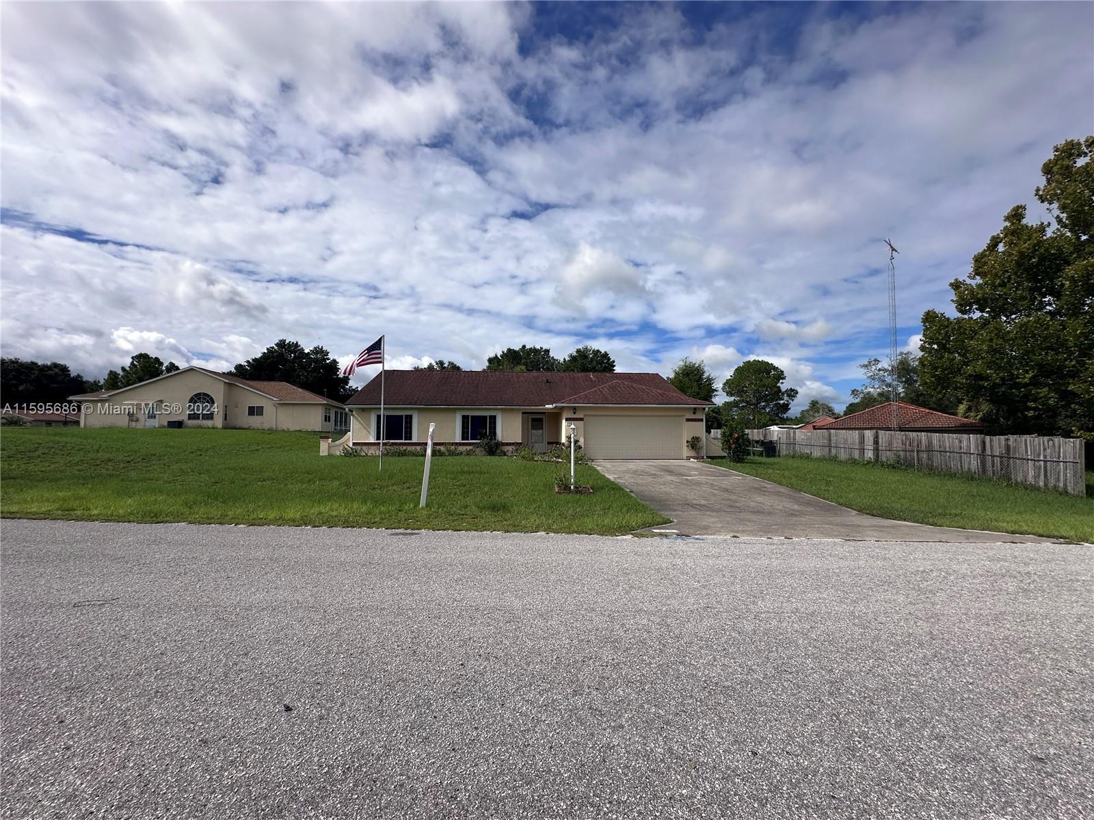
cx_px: 547
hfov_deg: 102.1
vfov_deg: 85.7
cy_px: 410
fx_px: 442
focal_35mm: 14
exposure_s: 1/4651
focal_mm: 2.22
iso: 50
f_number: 2.2
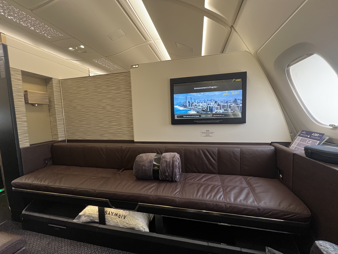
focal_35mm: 13
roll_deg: +1.9
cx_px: 169
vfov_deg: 89.9
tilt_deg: -4.6
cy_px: 127
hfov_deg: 106.2
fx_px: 127
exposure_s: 1/52
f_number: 1.8
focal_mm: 1.57
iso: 320
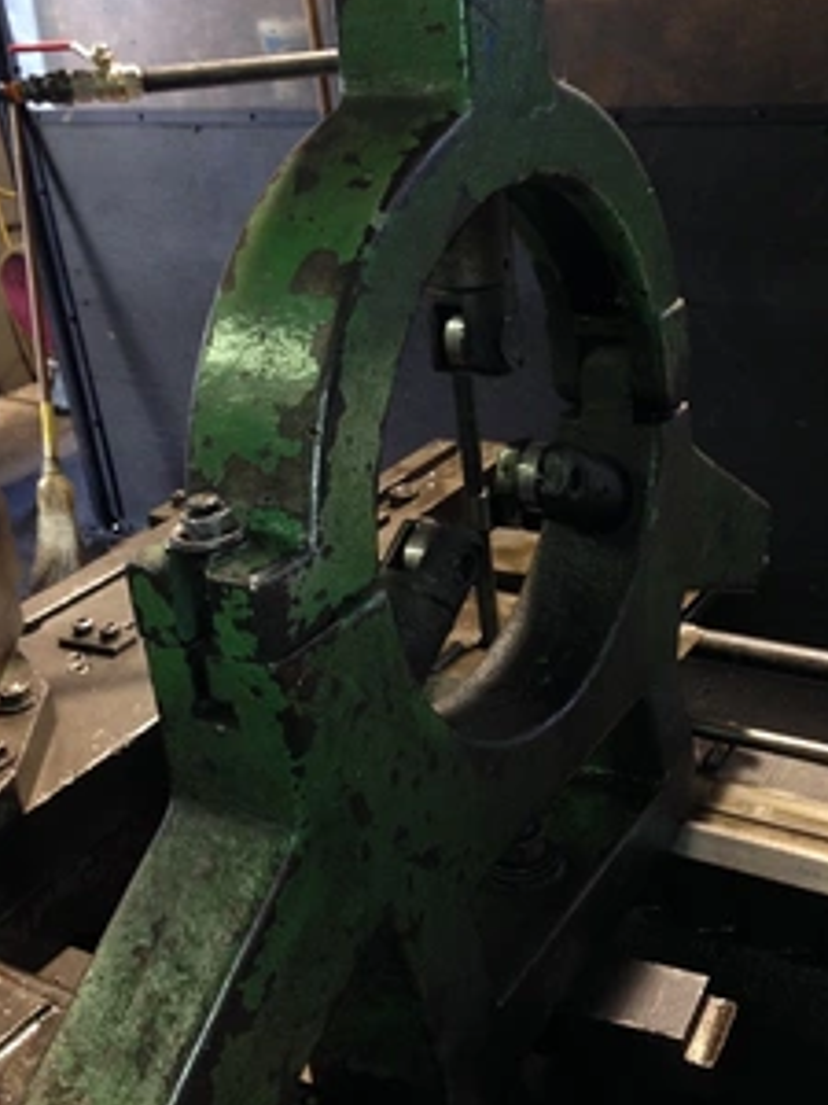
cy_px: 545
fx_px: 1403
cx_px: 537
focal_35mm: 44
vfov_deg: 42.9
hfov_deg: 32.7
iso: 100
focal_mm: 4.12
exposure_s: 1/20
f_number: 2.4
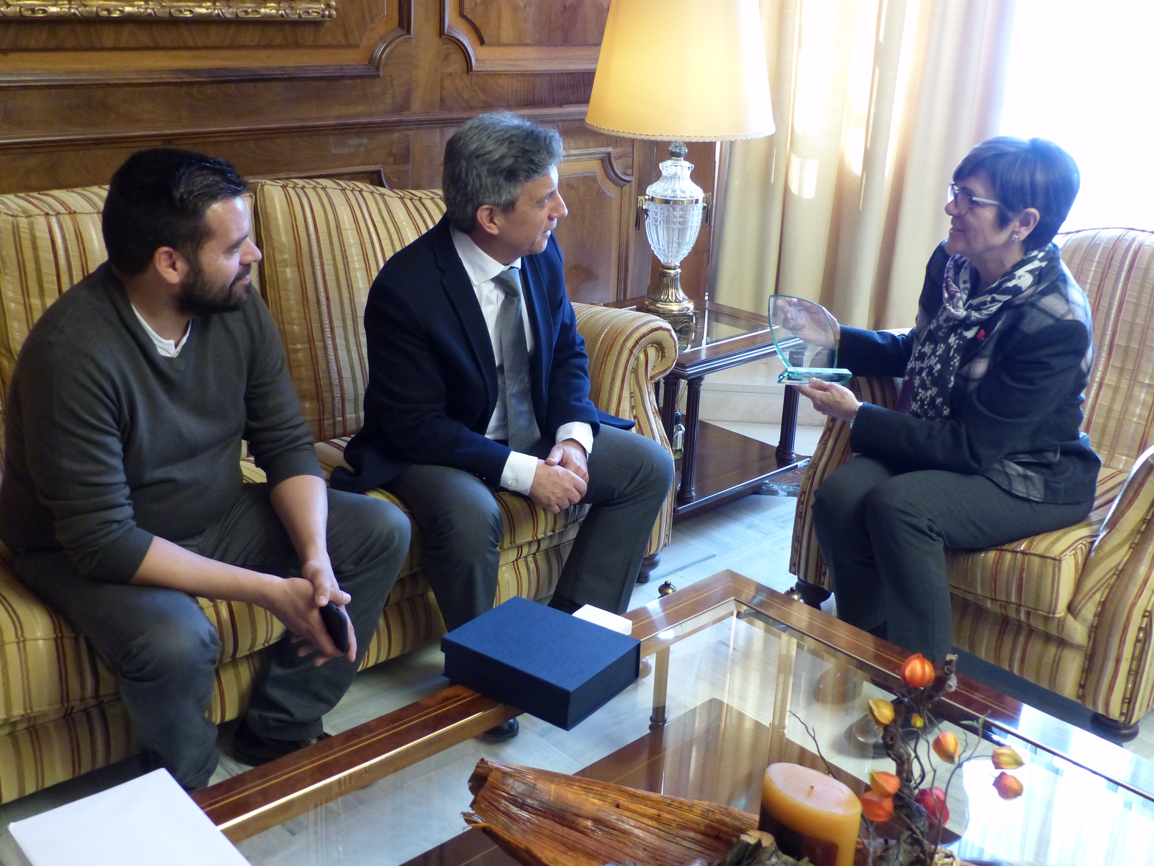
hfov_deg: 50.1
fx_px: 1233
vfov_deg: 38.7
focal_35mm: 37
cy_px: 433
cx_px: 577
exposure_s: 1/20
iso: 400
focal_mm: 6.6
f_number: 2.8
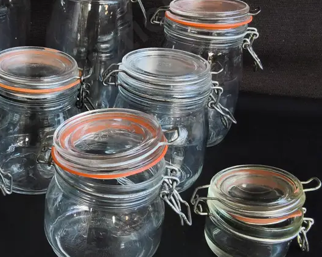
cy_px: 95
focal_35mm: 51
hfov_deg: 35.2
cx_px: 54
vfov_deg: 29.5
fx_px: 486
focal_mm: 2.87
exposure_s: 1/100
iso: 200
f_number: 2
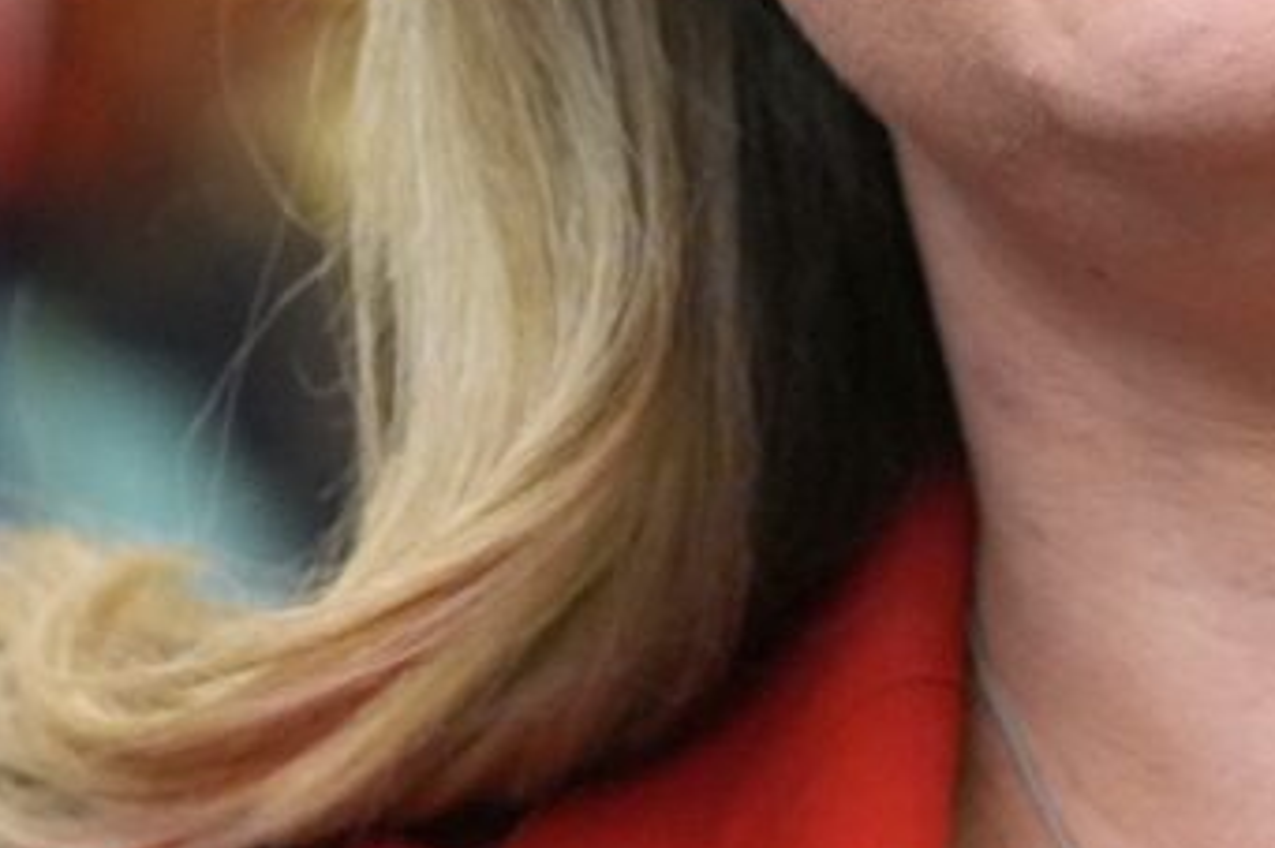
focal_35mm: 880
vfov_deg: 1.6
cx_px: 1712
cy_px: -41
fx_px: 31150
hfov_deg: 2.3
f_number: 3.2
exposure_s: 1/320
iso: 5000
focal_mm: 200
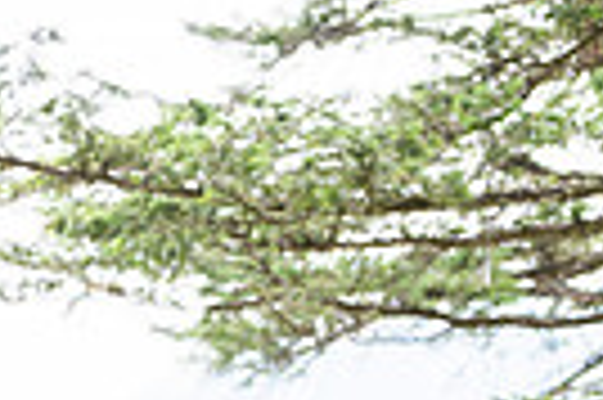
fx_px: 2543
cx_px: -284
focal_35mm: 152
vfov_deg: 8.7
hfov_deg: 12.9
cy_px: 672
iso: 200
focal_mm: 35
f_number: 2
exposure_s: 1/1600
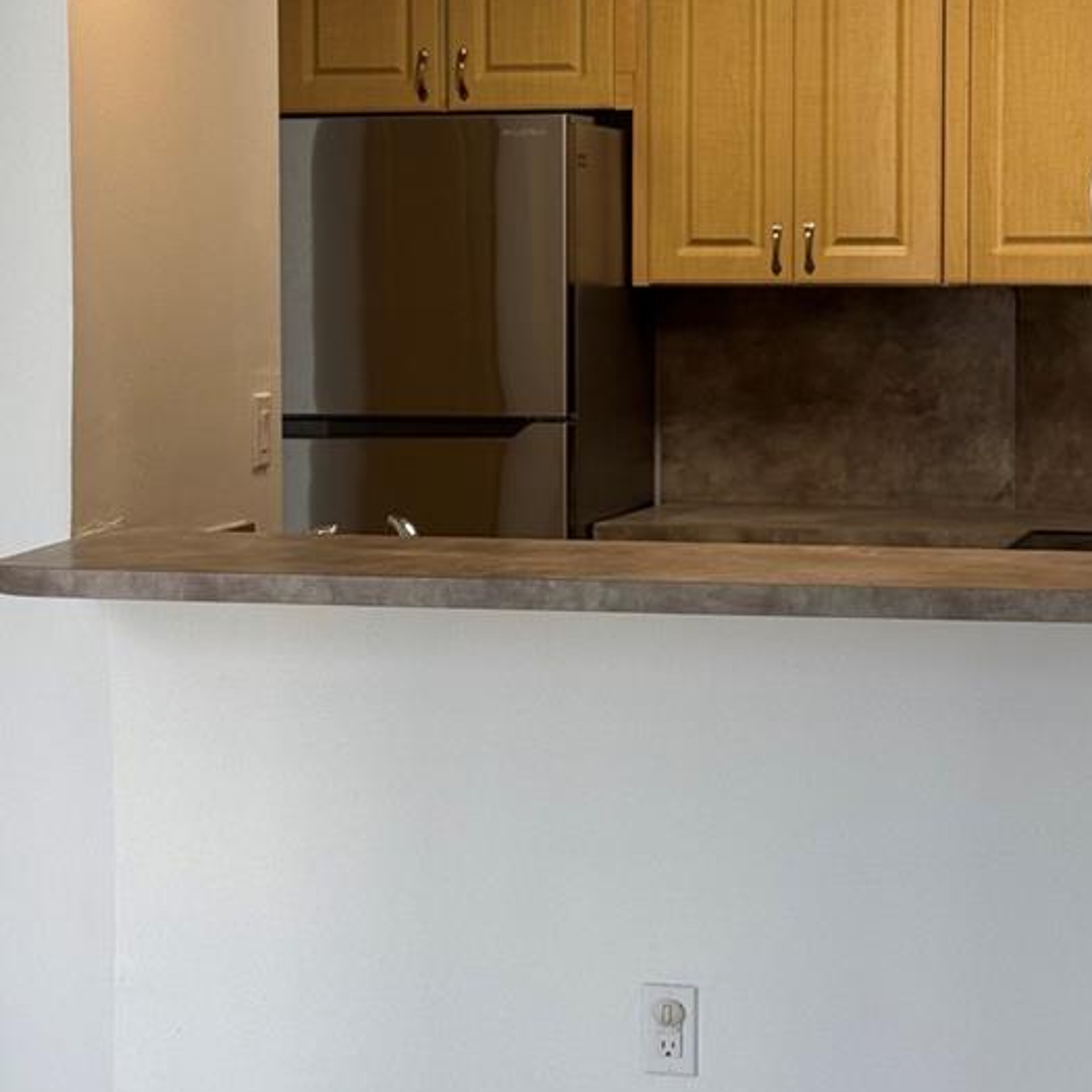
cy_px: 406
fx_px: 3462
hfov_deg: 17.9
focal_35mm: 97
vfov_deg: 17.9
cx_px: 470
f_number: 1.78
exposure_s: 1/174
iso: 64
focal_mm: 6.76
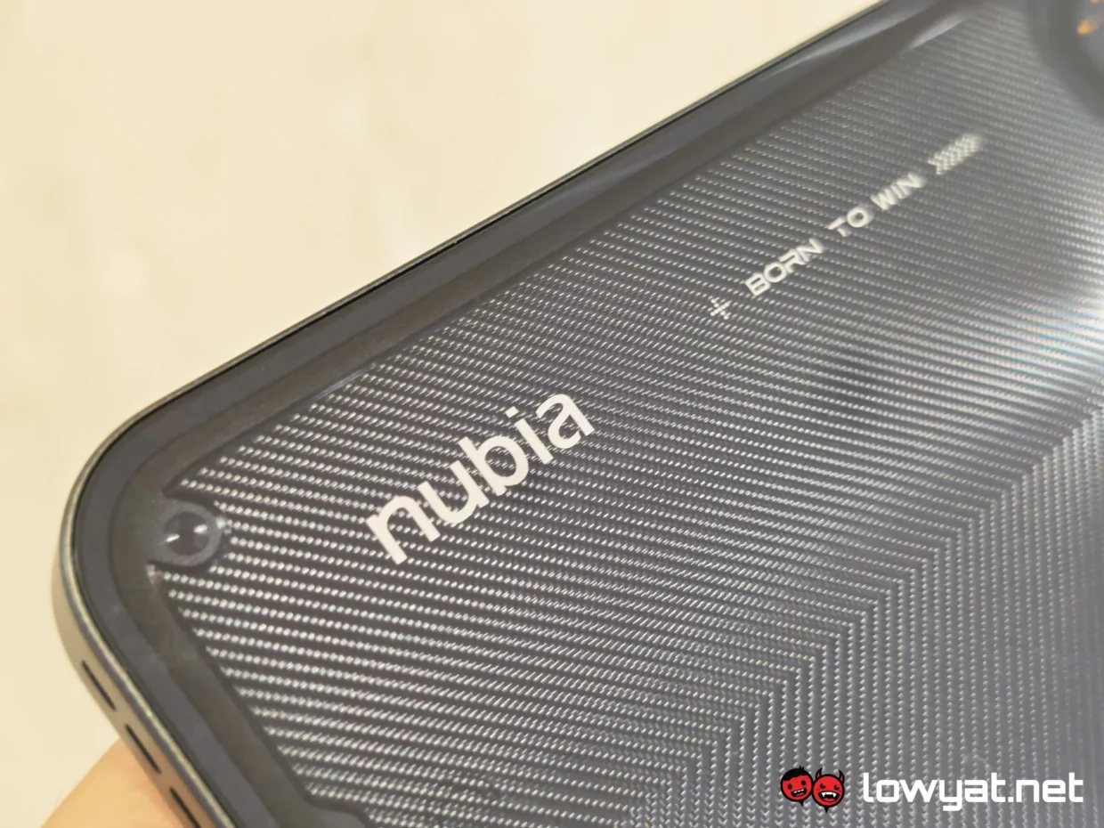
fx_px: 1467
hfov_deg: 41.2
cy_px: 414
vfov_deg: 31.5
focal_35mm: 46
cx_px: 552
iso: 250
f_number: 1.6
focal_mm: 5.4
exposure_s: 1/50
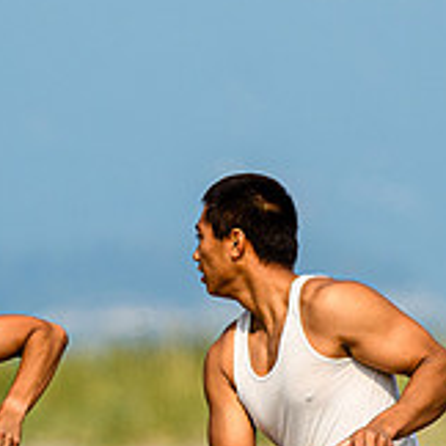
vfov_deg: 1.7
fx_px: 15320
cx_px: 237
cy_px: 390
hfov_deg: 1.7
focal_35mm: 1051
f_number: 3.2
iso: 100
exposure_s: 1/2000
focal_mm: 200
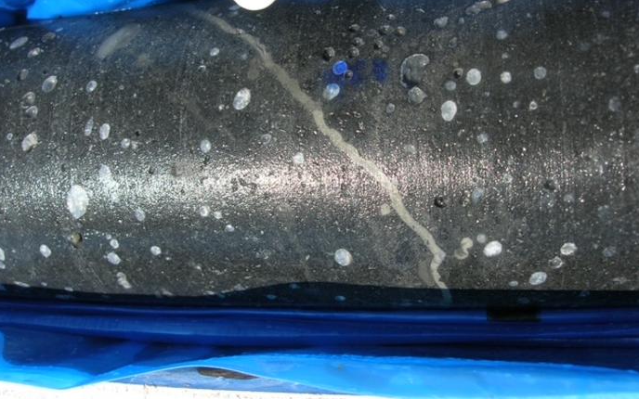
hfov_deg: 48.2
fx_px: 714
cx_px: 321
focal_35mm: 41
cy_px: 168
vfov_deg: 31.2
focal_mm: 7.8
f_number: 4.8
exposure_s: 1/465
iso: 64
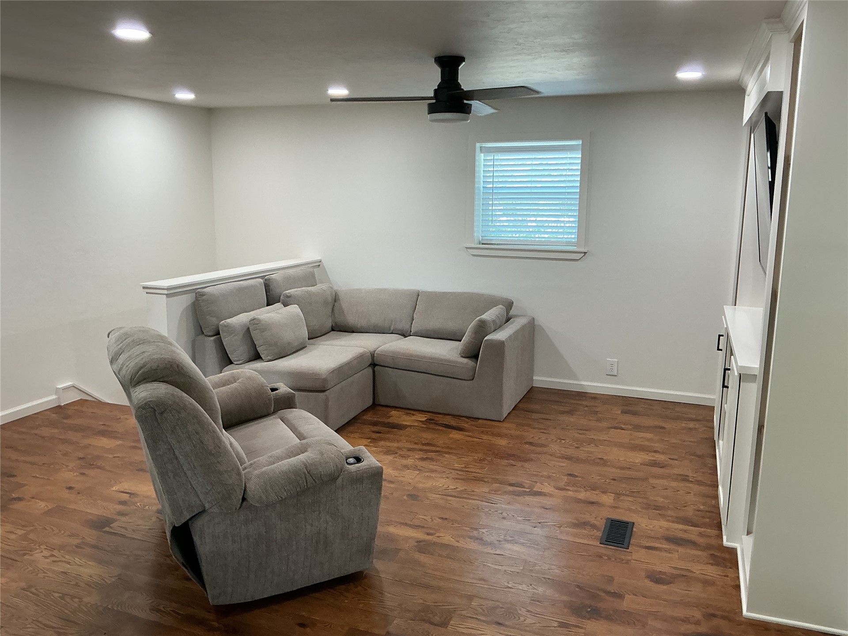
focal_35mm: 29
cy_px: 318
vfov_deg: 48.2
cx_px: 424
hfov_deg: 61.7
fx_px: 710
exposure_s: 1/60
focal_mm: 3
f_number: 1.8
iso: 80
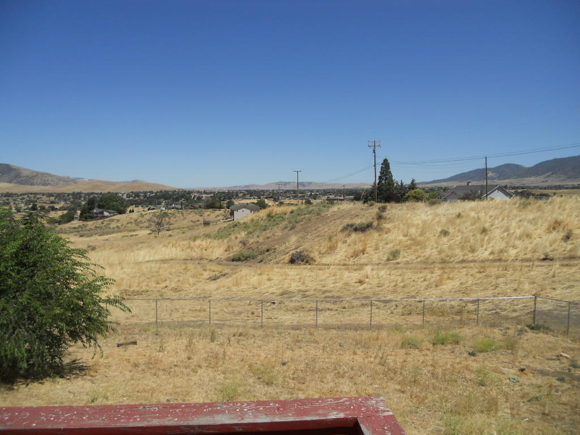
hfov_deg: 65.3
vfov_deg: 51.4
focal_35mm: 27
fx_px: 452
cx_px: 290
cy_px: 218
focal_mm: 4.9
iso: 80
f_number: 3.2
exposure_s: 1/1250
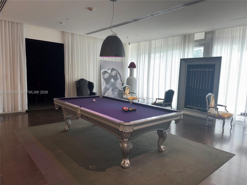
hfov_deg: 71.6
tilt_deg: -7.0
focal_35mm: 24
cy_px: 92
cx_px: 124
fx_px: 171
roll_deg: -2.5
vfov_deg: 56.8
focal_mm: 6.76
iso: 80
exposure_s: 1/26
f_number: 1.78
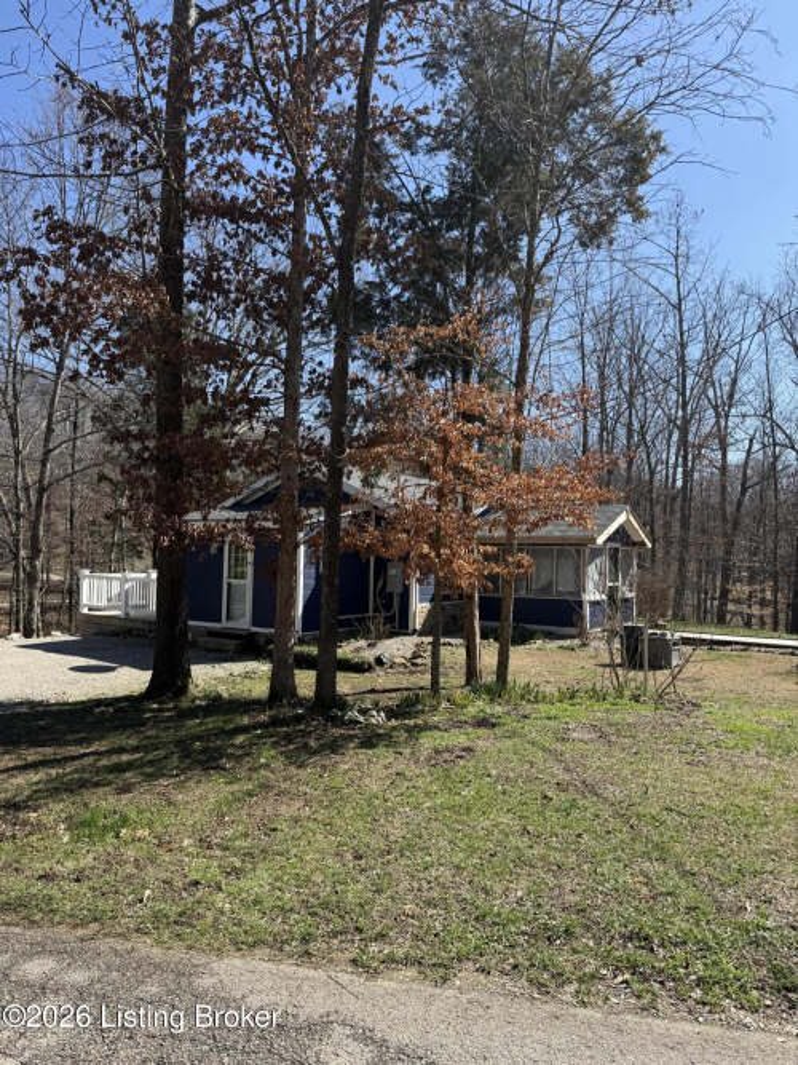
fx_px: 738
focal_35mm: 24
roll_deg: -2.1
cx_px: 399
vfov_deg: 71.6
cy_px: 532
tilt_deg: +2.0
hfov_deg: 56.8
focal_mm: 6.76
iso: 80
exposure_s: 1/2703
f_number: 1.78
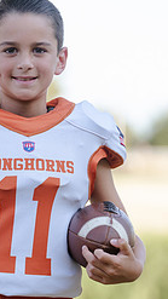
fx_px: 2628
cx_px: 28
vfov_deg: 6.5
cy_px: 180
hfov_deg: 3.7
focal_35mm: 332
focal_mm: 125
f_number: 3.2
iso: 160
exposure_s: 1/320
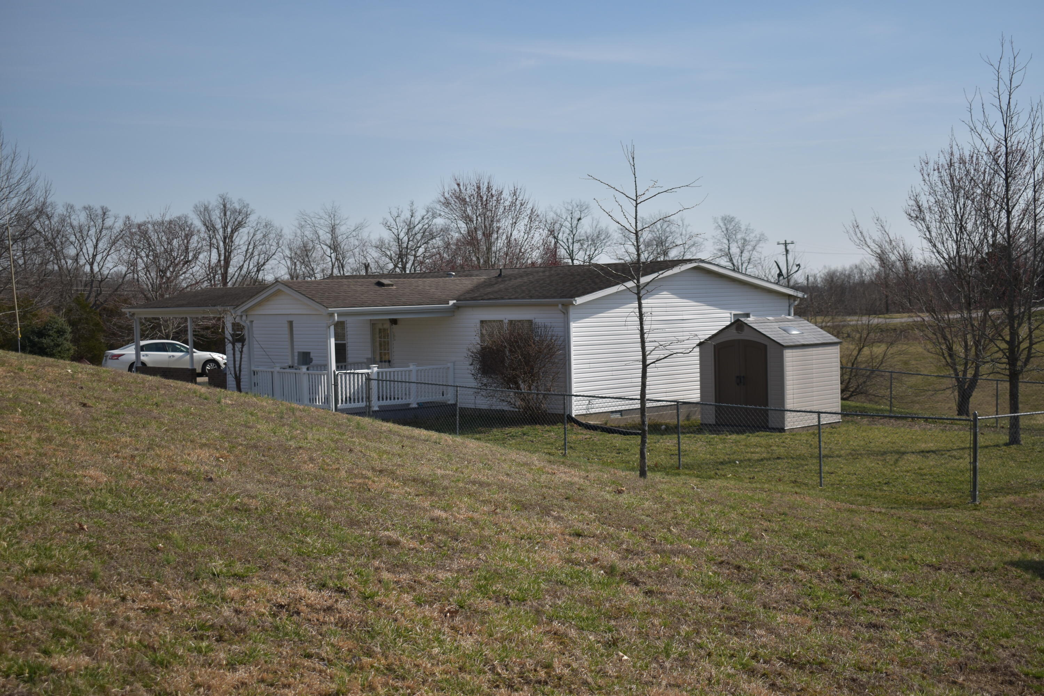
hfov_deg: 43.6
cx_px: 522
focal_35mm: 45
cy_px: 348
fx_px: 1305
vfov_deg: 29.9
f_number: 4.2
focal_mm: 30
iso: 100
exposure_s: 1/1250
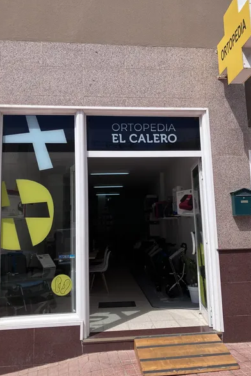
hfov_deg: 43.7
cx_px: 127
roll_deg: +0.4
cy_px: 187
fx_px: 313
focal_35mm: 30
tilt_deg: +8.8
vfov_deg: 61.9
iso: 32
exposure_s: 1/3247
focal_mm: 3.99
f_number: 1.8
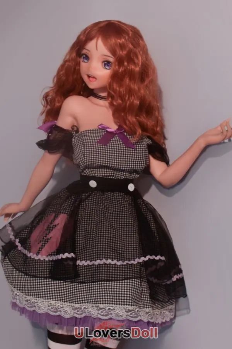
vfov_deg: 49.6
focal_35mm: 39
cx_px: 116
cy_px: 174
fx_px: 377
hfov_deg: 34.2
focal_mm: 26
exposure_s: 1/100
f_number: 10
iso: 640
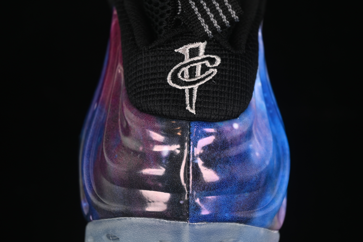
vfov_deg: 18.2
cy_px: 121
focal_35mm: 75
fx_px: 756
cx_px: 182
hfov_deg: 27.0
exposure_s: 1/50
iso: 160
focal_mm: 50
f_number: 6.3
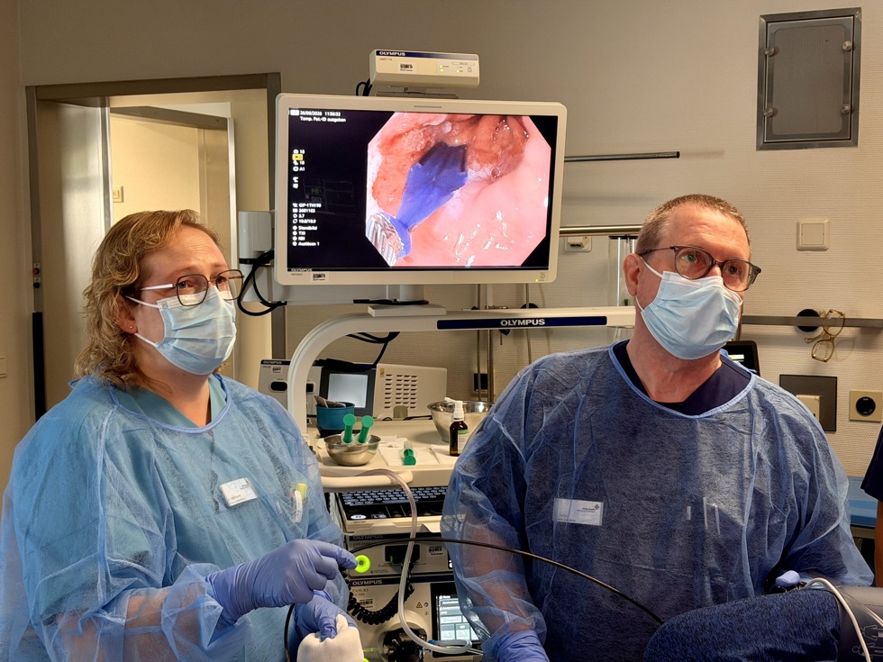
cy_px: 331
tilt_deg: -5.5
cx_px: 442
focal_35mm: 48
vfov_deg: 30.3
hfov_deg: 39.7
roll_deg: +0.5
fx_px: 1224
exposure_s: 1/50
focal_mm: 6.76
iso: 200
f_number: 1.78
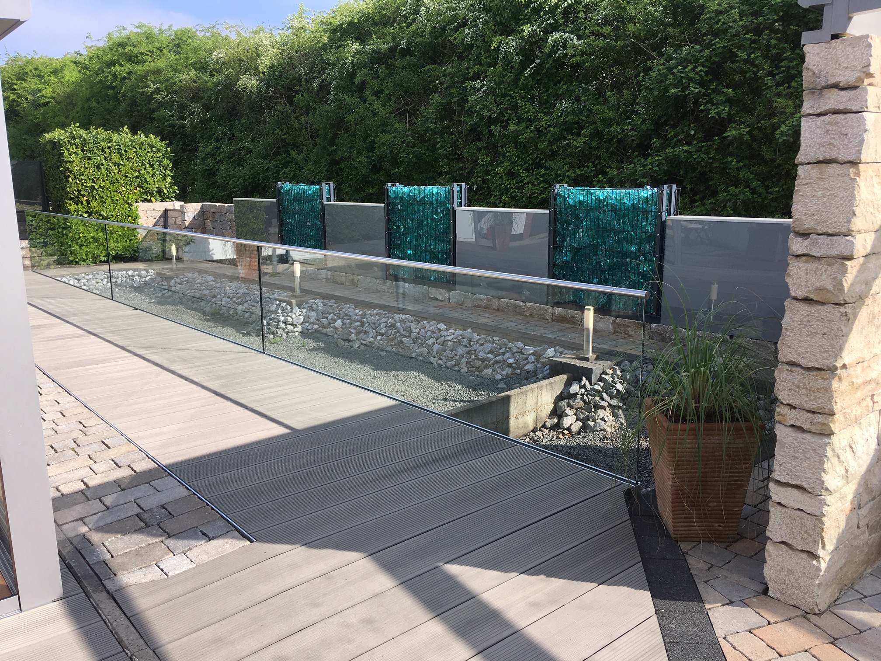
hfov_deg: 61.7
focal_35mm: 29
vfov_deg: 48.2
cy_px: 330
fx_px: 738
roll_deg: +1.3
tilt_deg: -13.9
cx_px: 440
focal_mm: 4.15
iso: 25
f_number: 2.2
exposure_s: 1/725
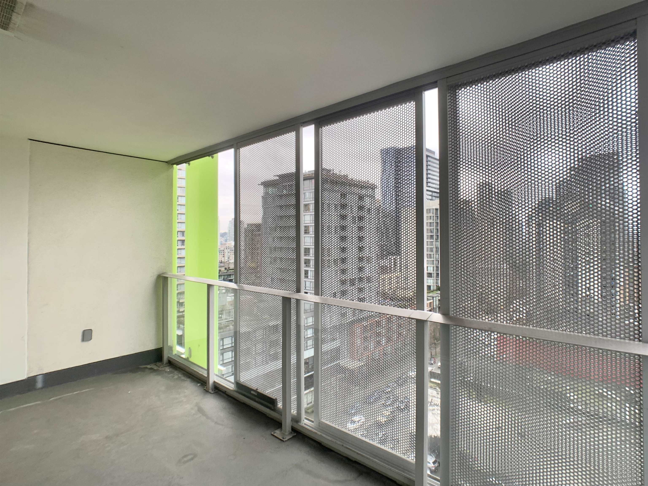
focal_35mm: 26
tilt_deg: -1.0
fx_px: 487
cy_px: 243
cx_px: 324
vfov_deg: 53.1
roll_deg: +0.4
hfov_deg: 67.3
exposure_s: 1/121
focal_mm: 4.25
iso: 64
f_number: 1.8
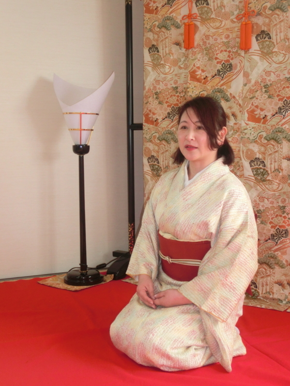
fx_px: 525
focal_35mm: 47
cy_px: 193
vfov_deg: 40.4
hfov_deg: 30.9
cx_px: 145
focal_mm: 8.29
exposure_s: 1/50
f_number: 4.2
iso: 400
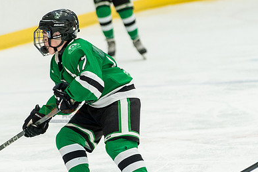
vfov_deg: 2.6
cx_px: 106
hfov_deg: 3.9
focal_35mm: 532
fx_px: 3814
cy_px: 111
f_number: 2.8
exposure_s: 1/2000
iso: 2000
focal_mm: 150
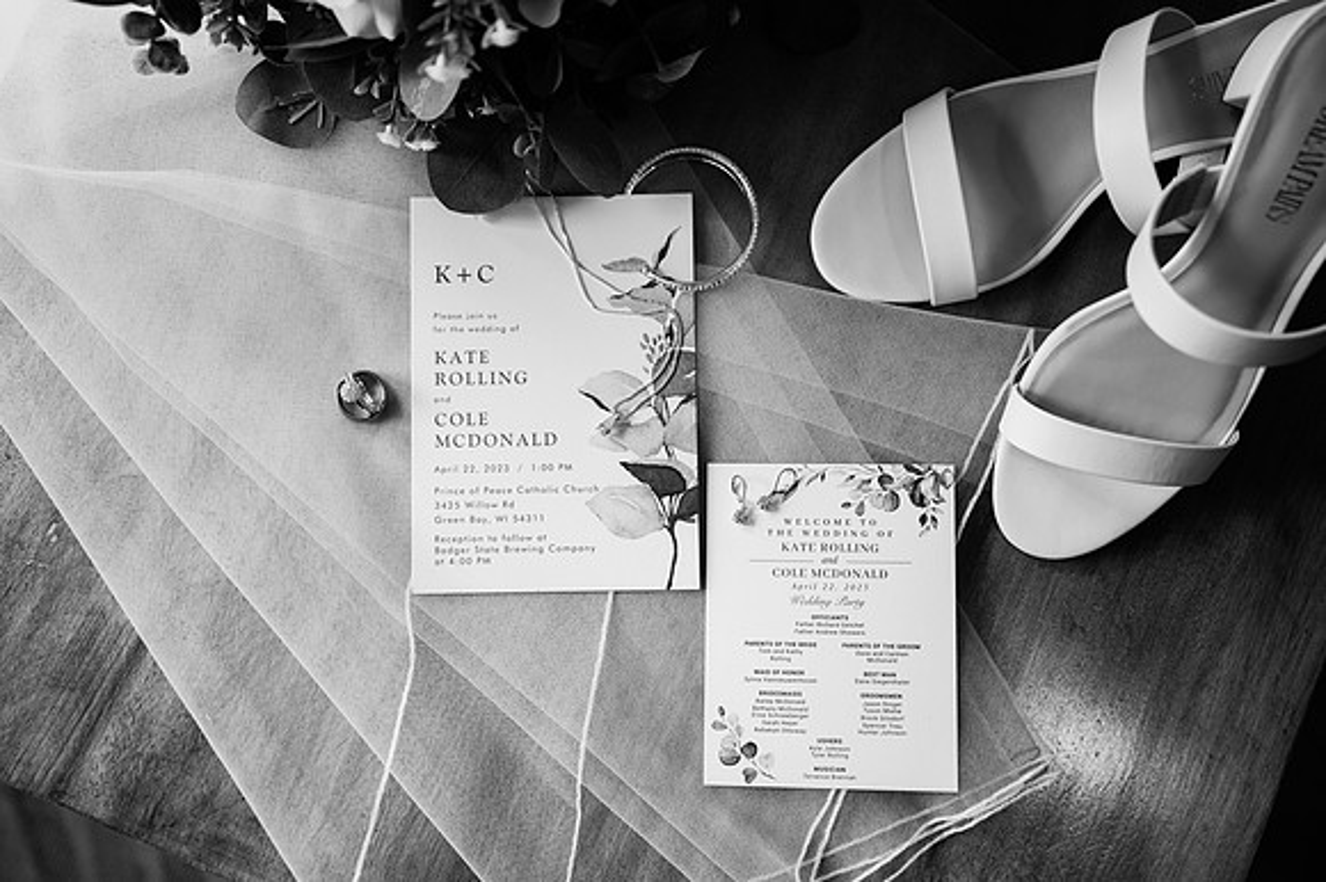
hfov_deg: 54.4
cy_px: 435
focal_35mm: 35
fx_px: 1289
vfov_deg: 37.8
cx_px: 644
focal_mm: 33.5
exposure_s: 1/500
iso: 250
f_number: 2.8
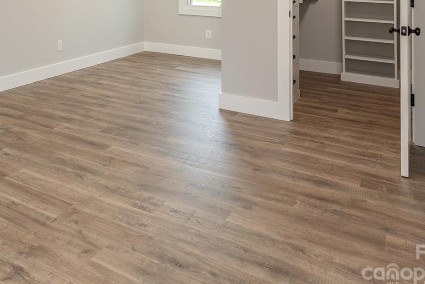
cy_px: -22
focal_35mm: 38
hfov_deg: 44.4
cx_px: 17
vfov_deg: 31.4
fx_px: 449
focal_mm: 17
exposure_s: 1/80
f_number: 7.1
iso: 320
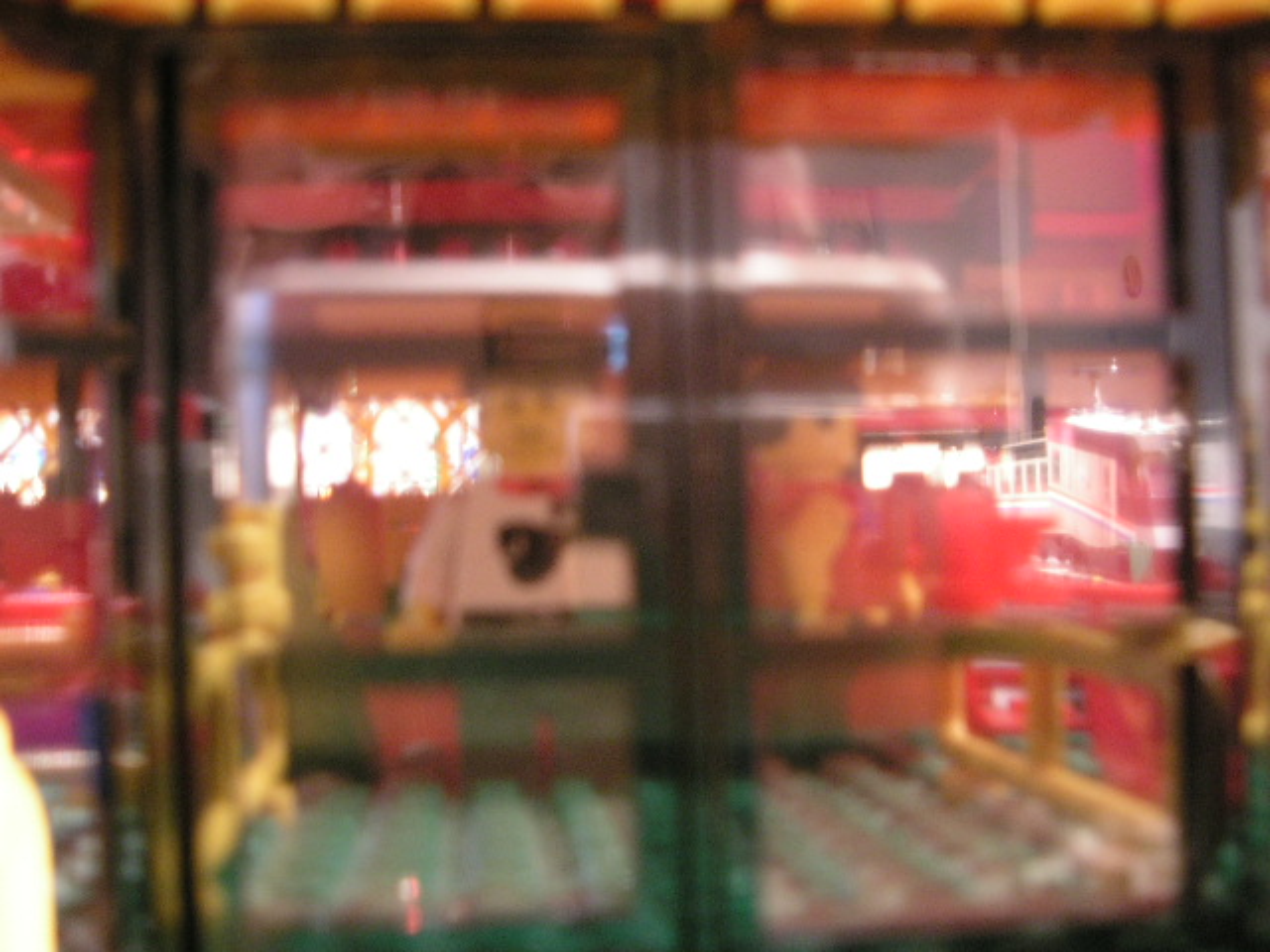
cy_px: 476
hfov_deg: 49.0
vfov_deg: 37.7
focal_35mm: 38
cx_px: 635
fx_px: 1394
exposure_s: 1.5
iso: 100
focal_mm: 6.3
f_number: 3.3
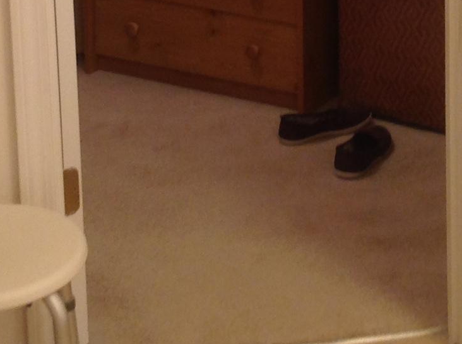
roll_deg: +1.8
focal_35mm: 124
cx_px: 357
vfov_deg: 11.5
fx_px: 1652
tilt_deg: -13.9
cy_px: -153
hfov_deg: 15.8
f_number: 2.4
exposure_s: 1/15
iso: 64
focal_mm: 4.28
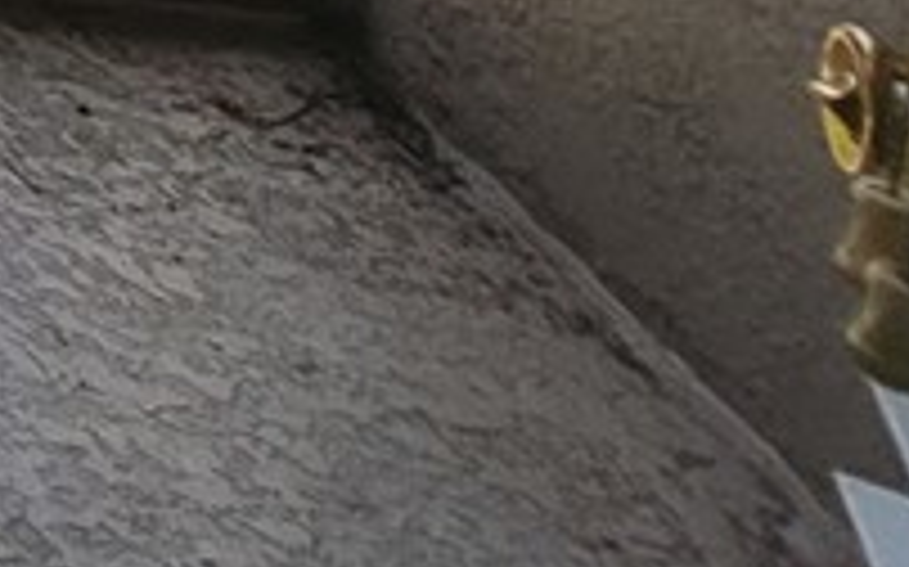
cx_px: -2164
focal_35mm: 109
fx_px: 2699
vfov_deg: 7.7
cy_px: -1737
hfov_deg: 10.0
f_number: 2.2
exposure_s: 1/456
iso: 64
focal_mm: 2.2
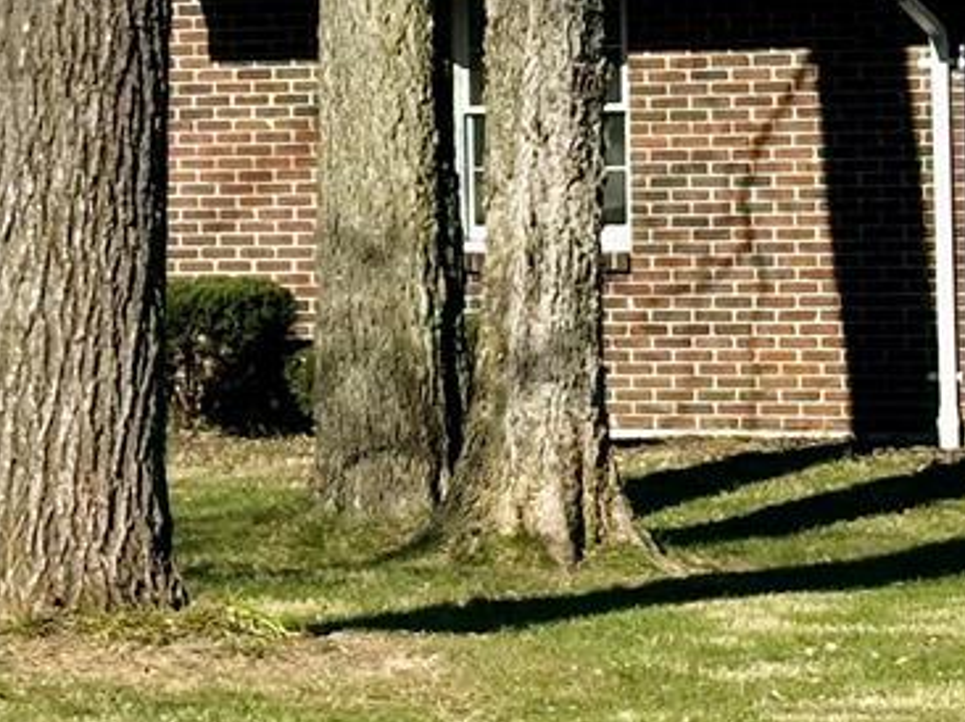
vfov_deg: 7.1
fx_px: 5850
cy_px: 203
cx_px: -475
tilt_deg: -0.9
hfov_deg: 9.2
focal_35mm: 210
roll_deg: +1.2
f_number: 1.78
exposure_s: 1/4367
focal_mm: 6.86
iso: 64
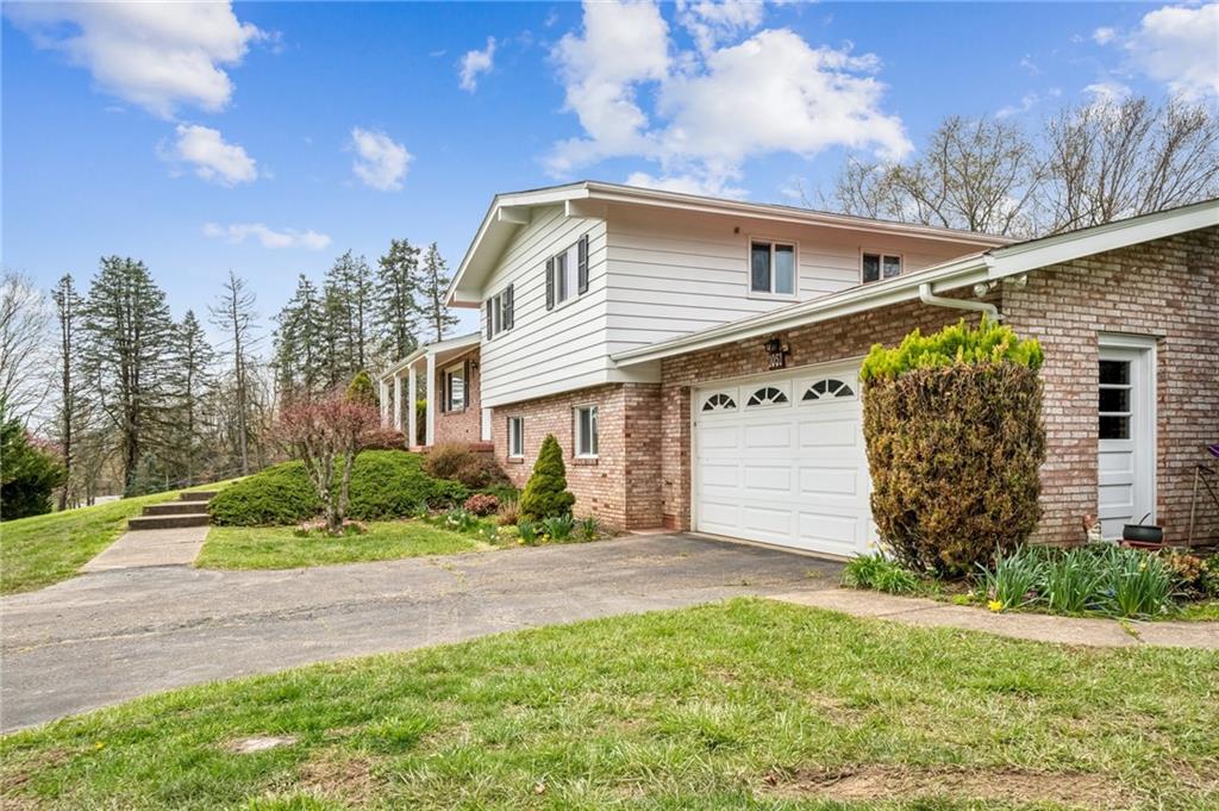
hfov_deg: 73.8
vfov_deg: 53.1
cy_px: 406
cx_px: 610
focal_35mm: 24
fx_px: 812
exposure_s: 1/40
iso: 50
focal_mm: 24
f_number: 11
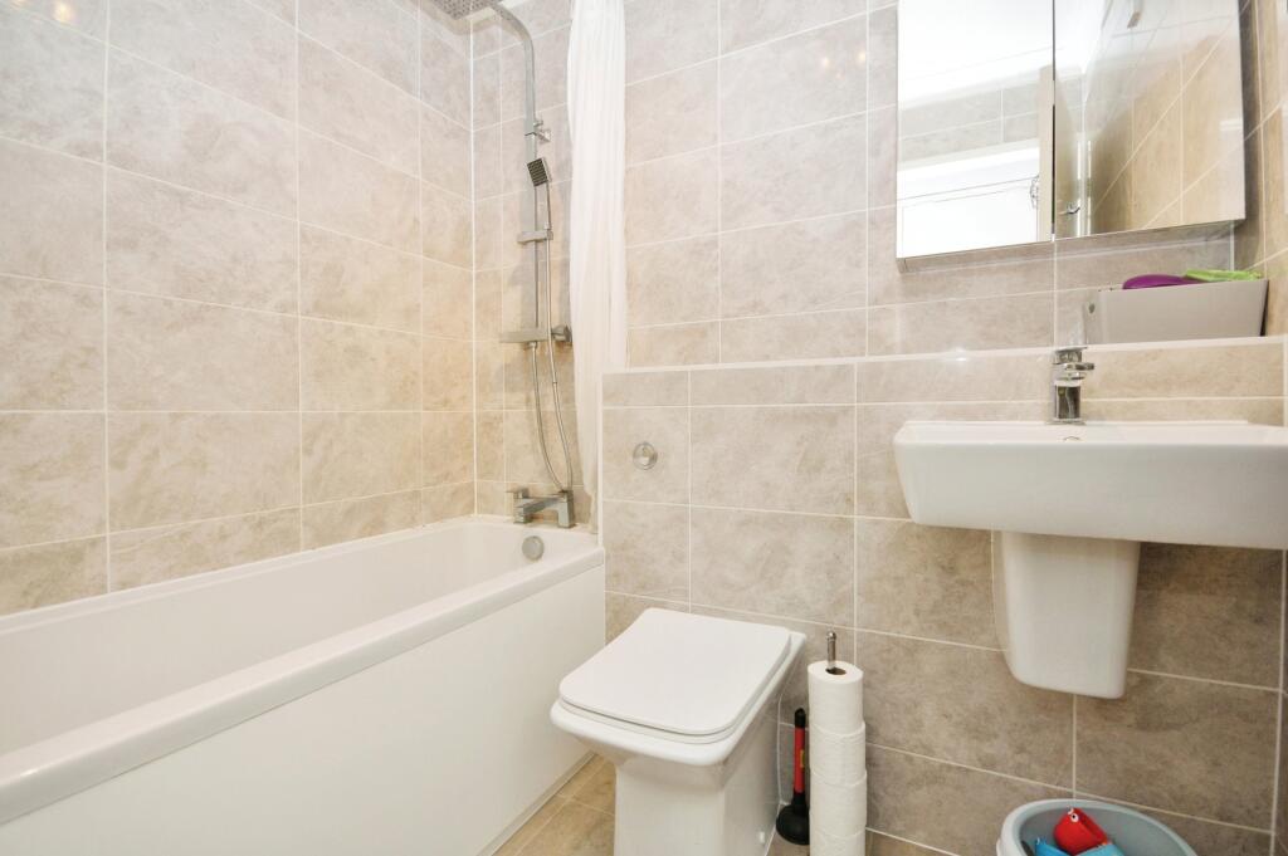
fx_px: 536
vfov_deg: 77.2
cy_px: 428
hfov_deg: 100.4
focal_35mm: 15
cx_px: 644
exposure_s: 1/60
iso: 500
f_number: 6.3
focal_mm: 10
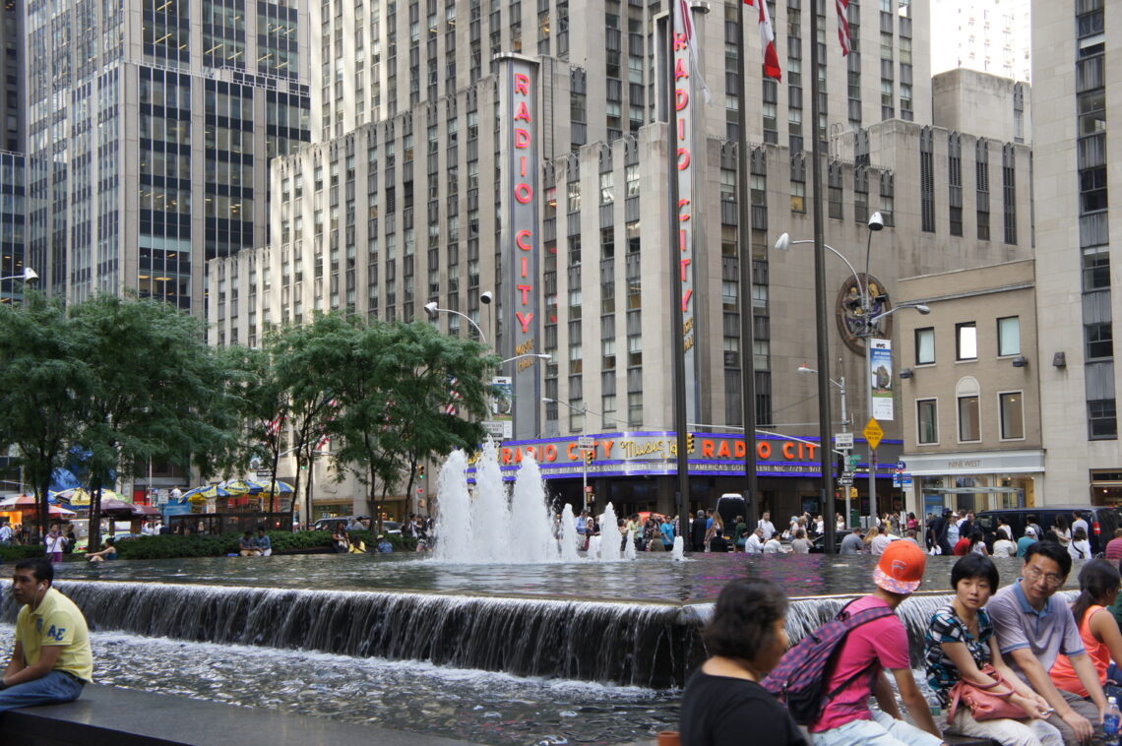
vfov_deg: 27.2
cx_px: 561
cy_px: 373
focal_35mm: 50
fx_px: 1541
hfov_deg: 40.0
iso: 200
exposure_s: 1/80
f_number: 5
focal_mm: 33
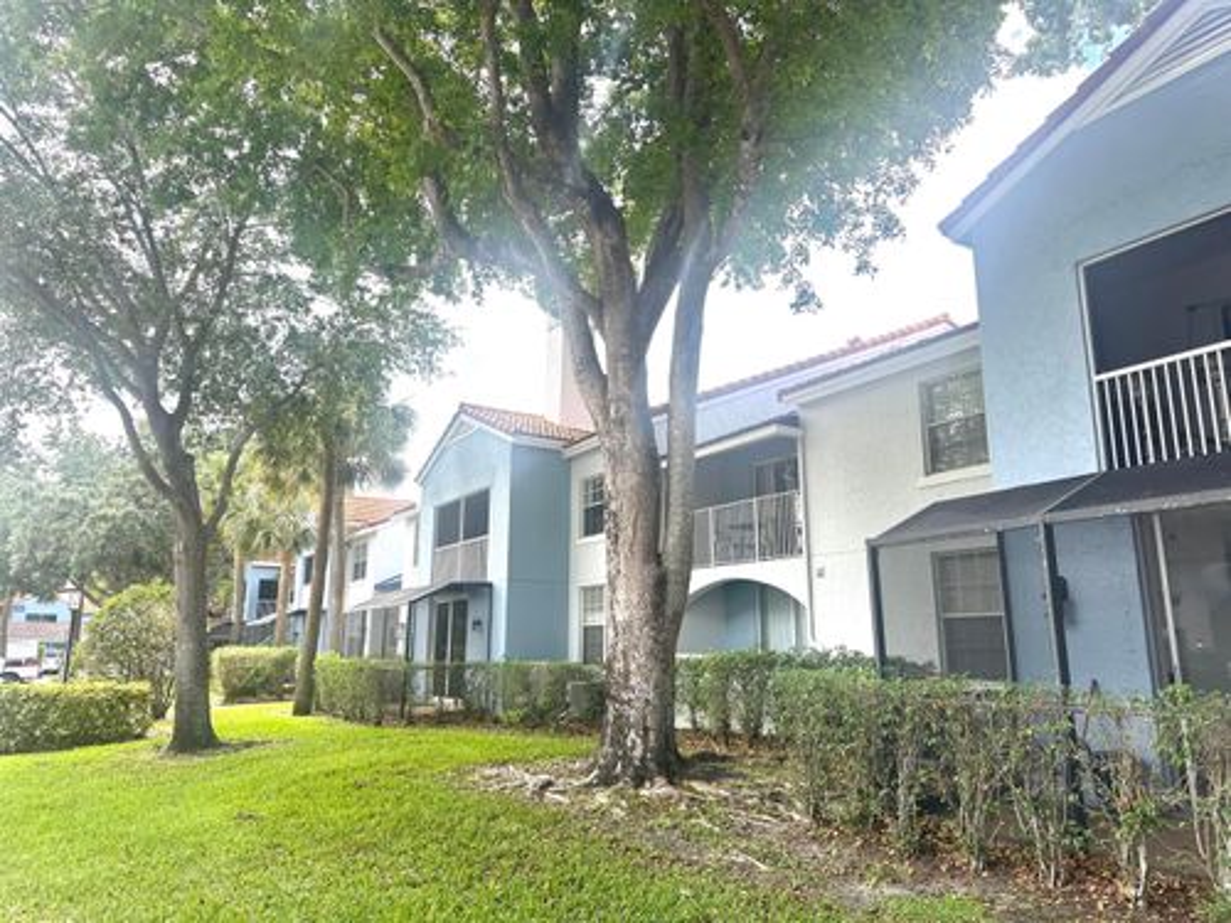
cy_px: 462
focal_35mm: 24
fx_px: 853
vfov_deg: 56.8
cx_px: 616
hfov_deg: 71.6
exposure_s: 1/1062
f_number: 1.78
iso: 80
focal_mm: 6.86
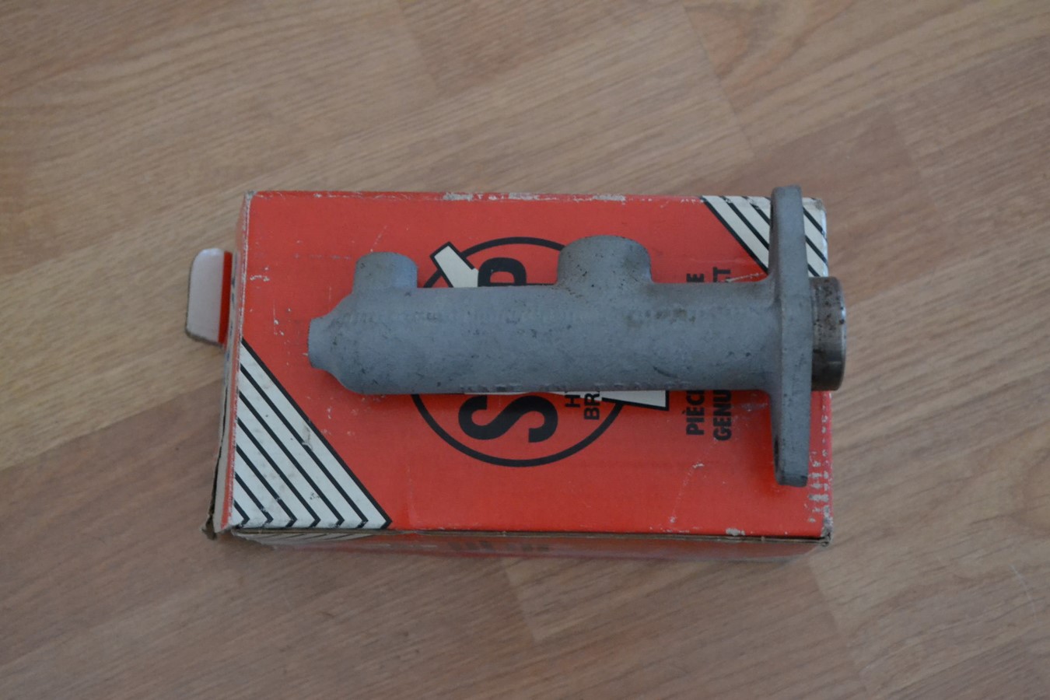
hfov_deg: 41.1
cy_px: 350
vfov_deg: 28.1
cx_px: 525
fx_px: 1400
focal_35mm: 48
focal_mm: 32
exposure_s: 1/10
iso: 3200
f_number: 4.8
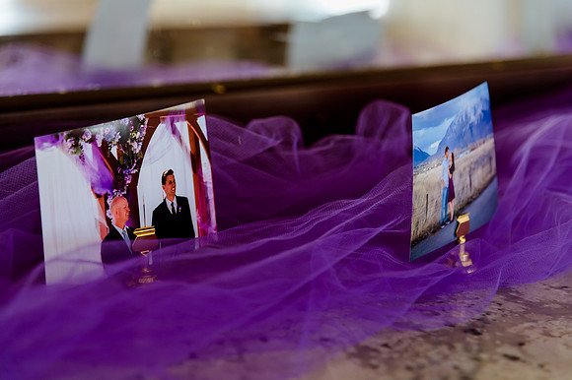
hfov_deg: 20.1
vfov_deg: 13.5
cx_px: 292
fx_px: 1613
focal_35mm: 102
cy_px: 190
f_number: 4
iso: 1000
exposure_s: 1/100
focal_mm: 98
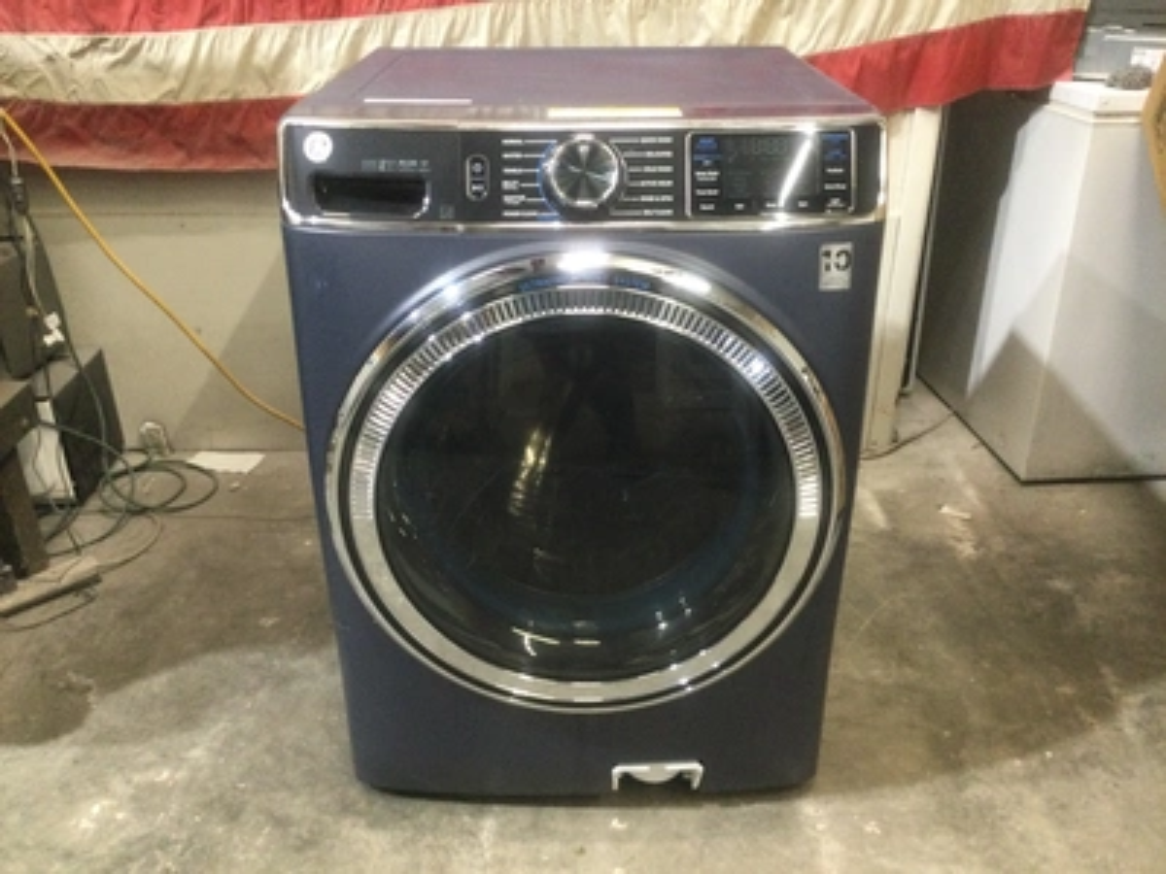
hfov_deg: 58.4
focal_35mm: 31
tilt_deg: -25.9
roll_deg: -0.1
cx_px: 583
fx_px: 1044
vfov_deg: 45.4
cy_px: 437
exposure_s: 1/30
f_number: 2.4
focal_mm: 3.3
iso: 200
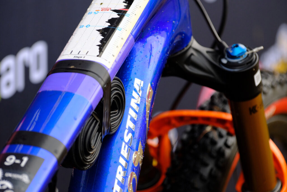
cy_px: 96
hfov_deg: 15.1
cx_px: 144
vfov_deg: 10.1
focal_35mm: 136
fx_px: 1084
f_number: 4.5
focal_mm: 90.9
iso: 500
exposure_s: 1/250
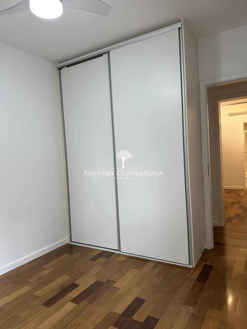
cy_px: 164
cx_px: 124
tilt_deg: -1.7
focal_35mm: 24
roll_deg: +2.5
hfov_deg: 56.8
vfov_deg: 71.6
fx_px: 228
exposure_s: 1/60
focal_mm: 6.86
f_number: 1.78
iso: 160
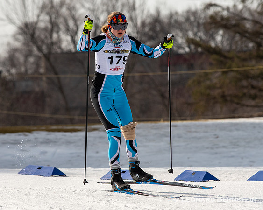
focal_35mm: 507
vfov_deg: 3.1
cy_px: 105
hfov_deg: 3.8
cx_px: 122
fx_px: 3944
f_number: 8
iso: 400
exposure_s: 1/2000
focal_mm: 300
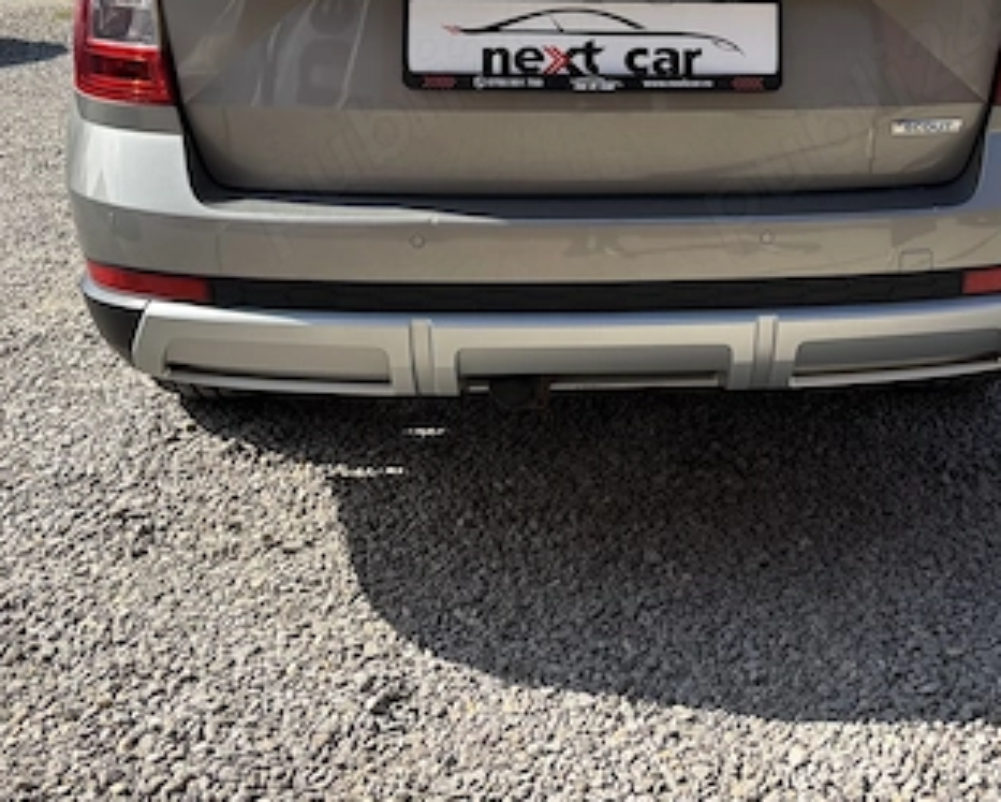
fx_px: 1452
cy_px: 116
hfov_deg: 37.6
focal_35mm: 49
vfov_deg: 29.8
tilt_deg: -11.3
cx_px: 679
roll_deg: -1.1
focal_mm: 5.96
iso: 50
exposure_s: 1/2288
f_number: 1.6
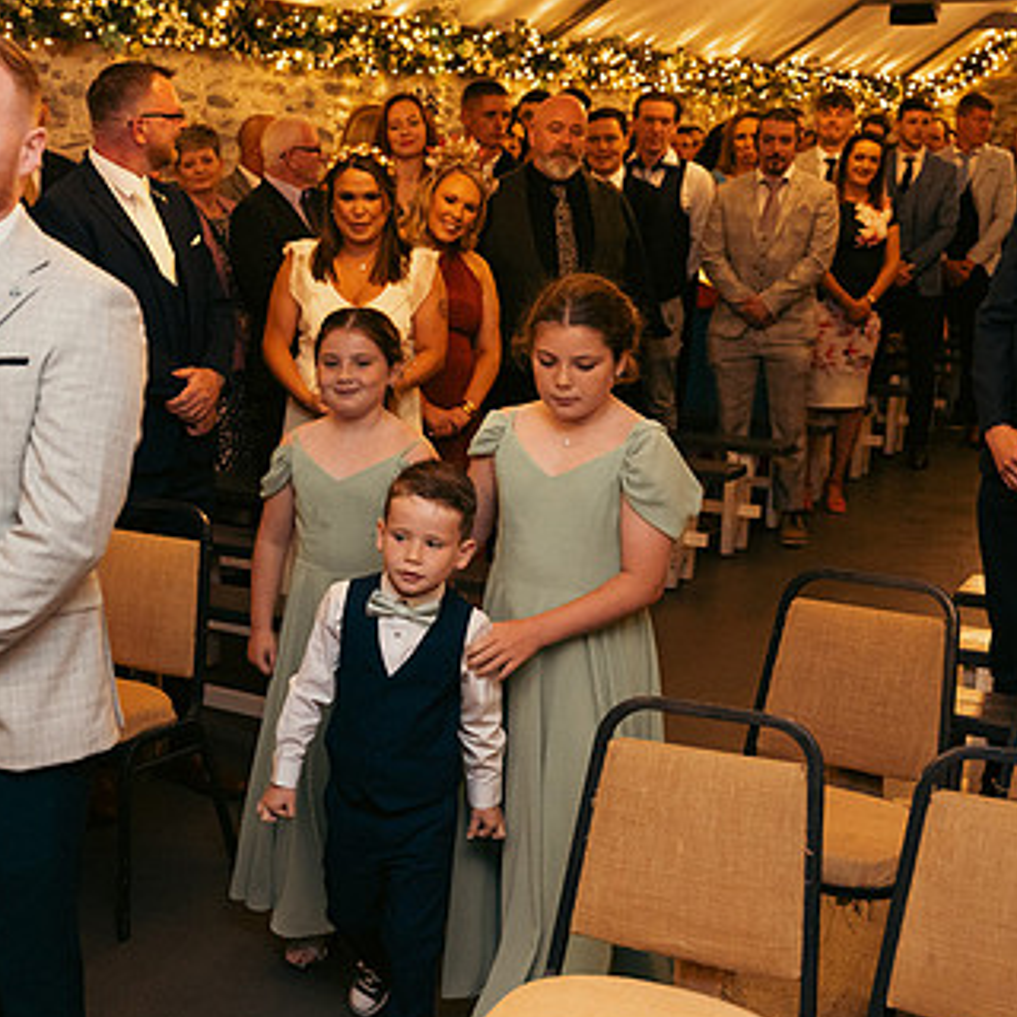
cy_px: 532
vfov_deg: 31.6
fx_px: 1795
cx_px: 219
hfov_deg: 30.9
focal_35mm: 54
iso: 2500
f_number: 3.5
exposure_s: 1/160
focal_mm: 35
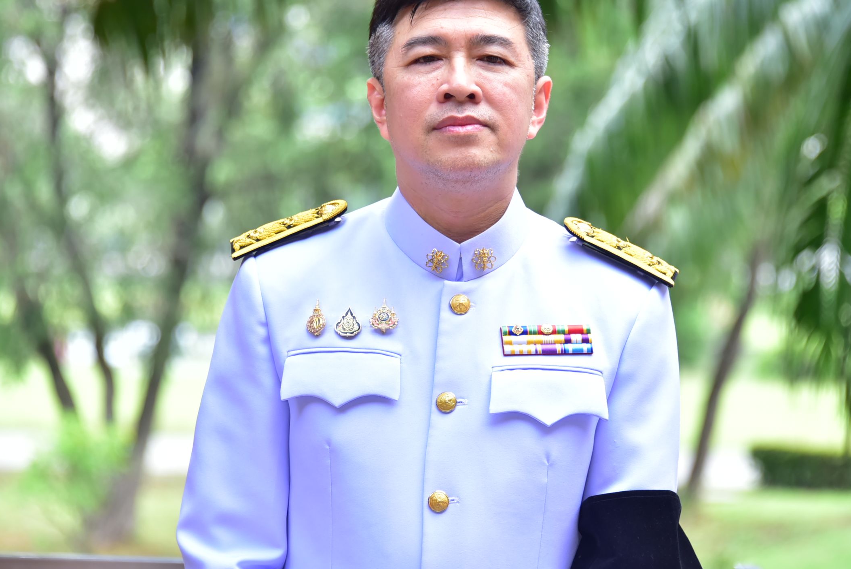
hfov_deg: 10.2
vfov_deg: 6.8
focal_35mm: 202
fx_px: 4777
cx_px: 459
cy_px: 234
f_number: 5.6
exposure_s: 1/200
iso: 1000
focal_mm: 170
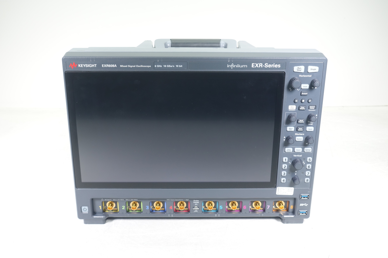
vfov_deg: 29.9
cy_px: 129
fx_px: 485
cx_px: 194
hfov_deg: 43.6
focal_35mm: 45
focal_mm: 16.39
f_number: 3.5
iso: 125
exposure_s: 1/80
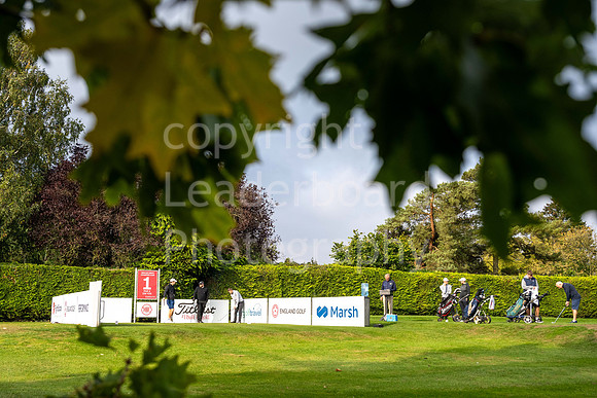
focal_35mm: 42
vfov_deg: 31.9
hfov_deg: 46.4
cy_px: 199
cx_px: 298
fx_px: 697
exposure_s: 1/2500
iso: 400
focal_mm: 42
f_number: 4
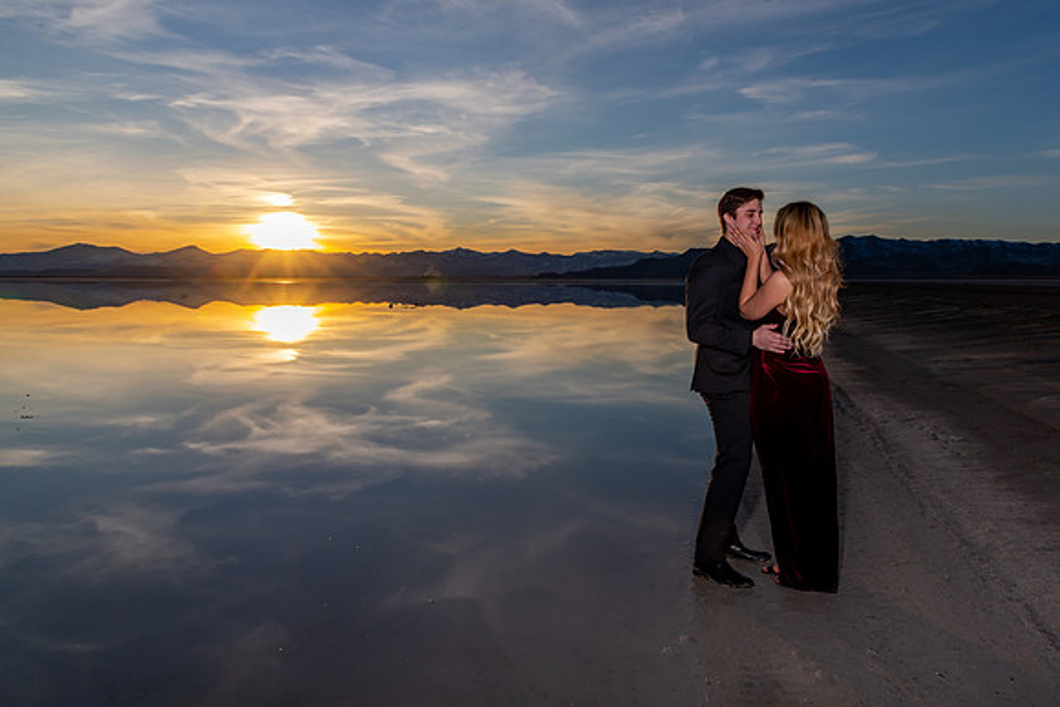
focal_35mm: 28
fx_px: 820
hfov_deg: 65.4
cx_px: 614
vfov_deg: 46.6
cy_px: 345
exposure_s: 1/250
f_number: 16
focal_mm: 24
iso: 200
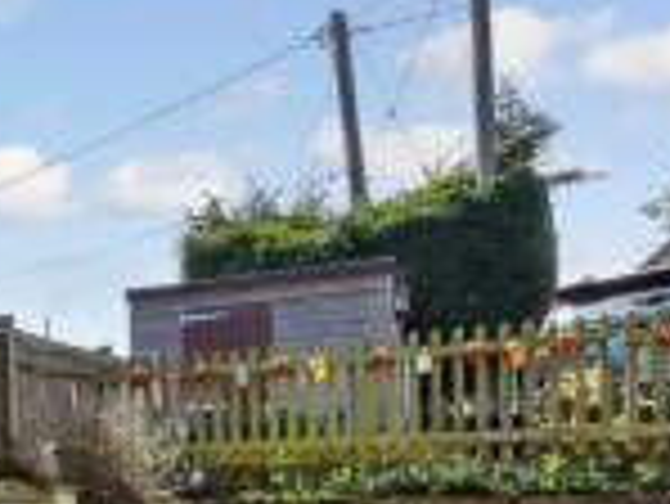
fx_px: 891
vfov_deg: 30.3
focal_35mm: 46
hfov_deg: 31.0
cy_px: 448
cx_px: -225
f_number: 8
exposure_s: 1/250
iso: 160
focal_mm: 10
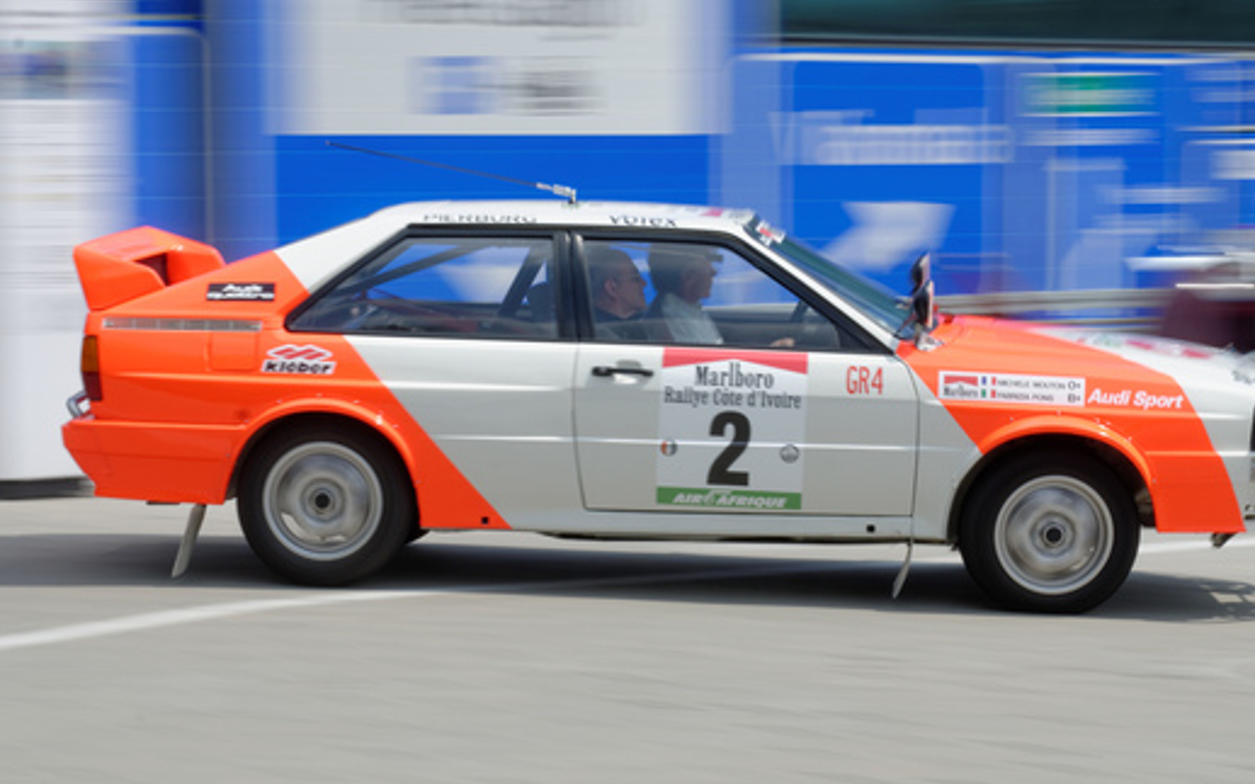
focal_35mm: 92
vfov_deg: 14.2
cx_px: 714
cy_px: 426
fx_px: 3146
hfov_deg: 22.5
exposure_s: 1/50
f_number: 20
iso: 100
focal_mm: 52
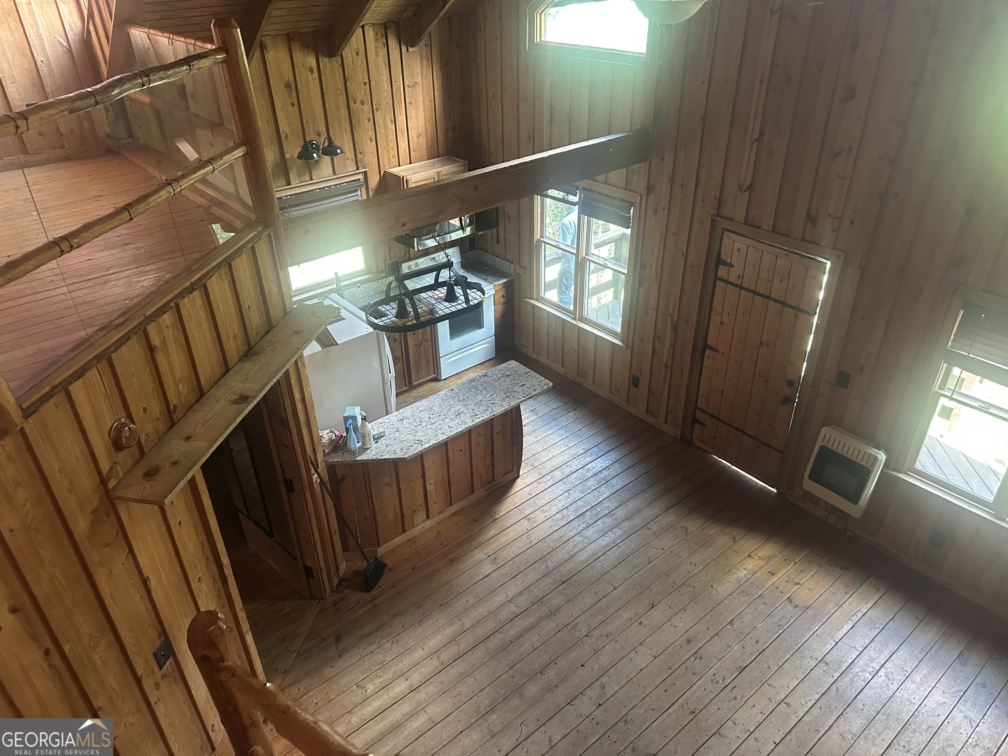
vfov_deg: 56.8
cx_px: 504
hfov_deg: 71.6
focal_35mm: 24
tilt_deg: -30.5
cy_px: 378
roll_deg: +1.9
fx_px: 699
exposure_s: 1/60
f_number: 1.78
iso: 640
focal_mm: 6.86
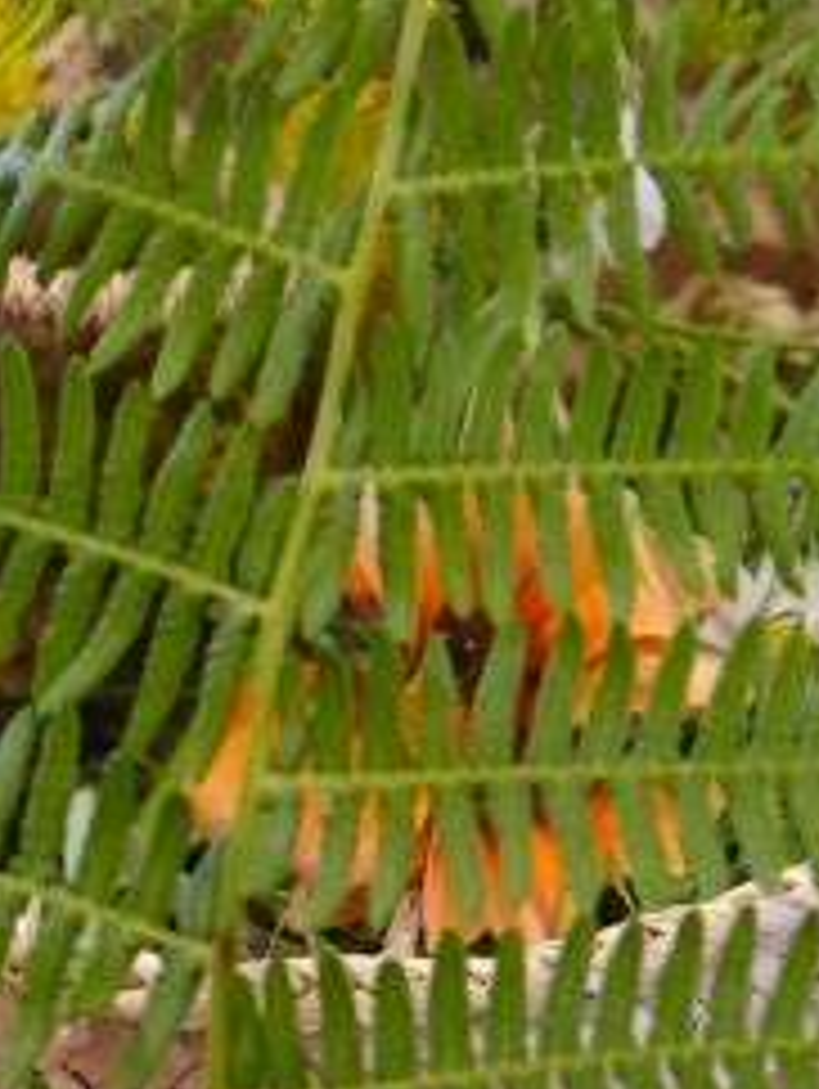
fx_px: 7337
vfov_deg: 8.4
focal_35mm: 233
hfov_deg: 6.2
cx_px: -724
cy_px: 1215
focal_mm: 34.2
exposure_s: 1/52
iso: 500
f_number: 4
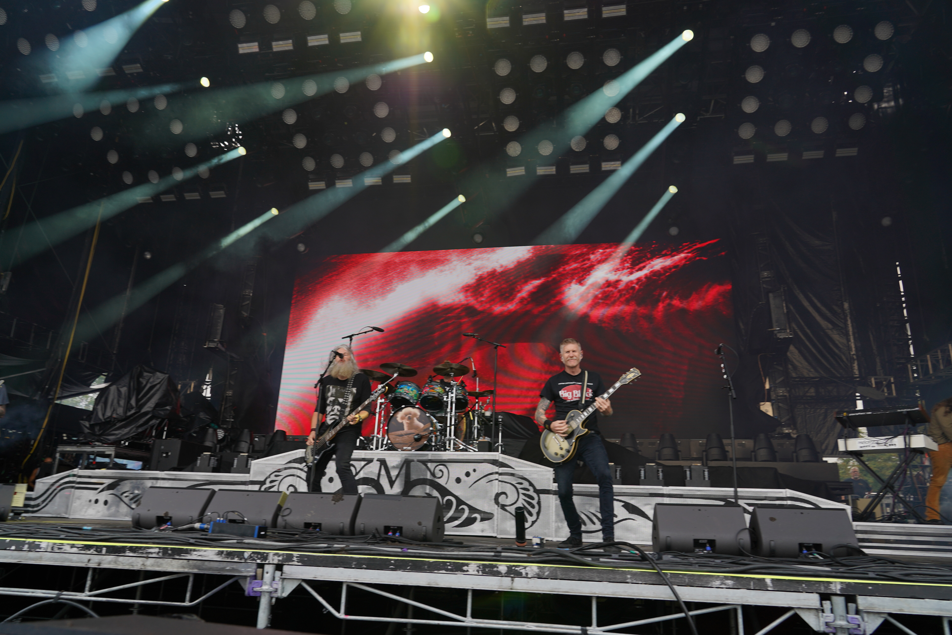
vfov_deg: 53.1
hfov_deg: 73.7
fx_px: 635
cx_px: 476
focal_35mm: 24
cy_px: 318
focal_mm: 24
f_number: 7.1
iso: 100
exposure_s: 1/100
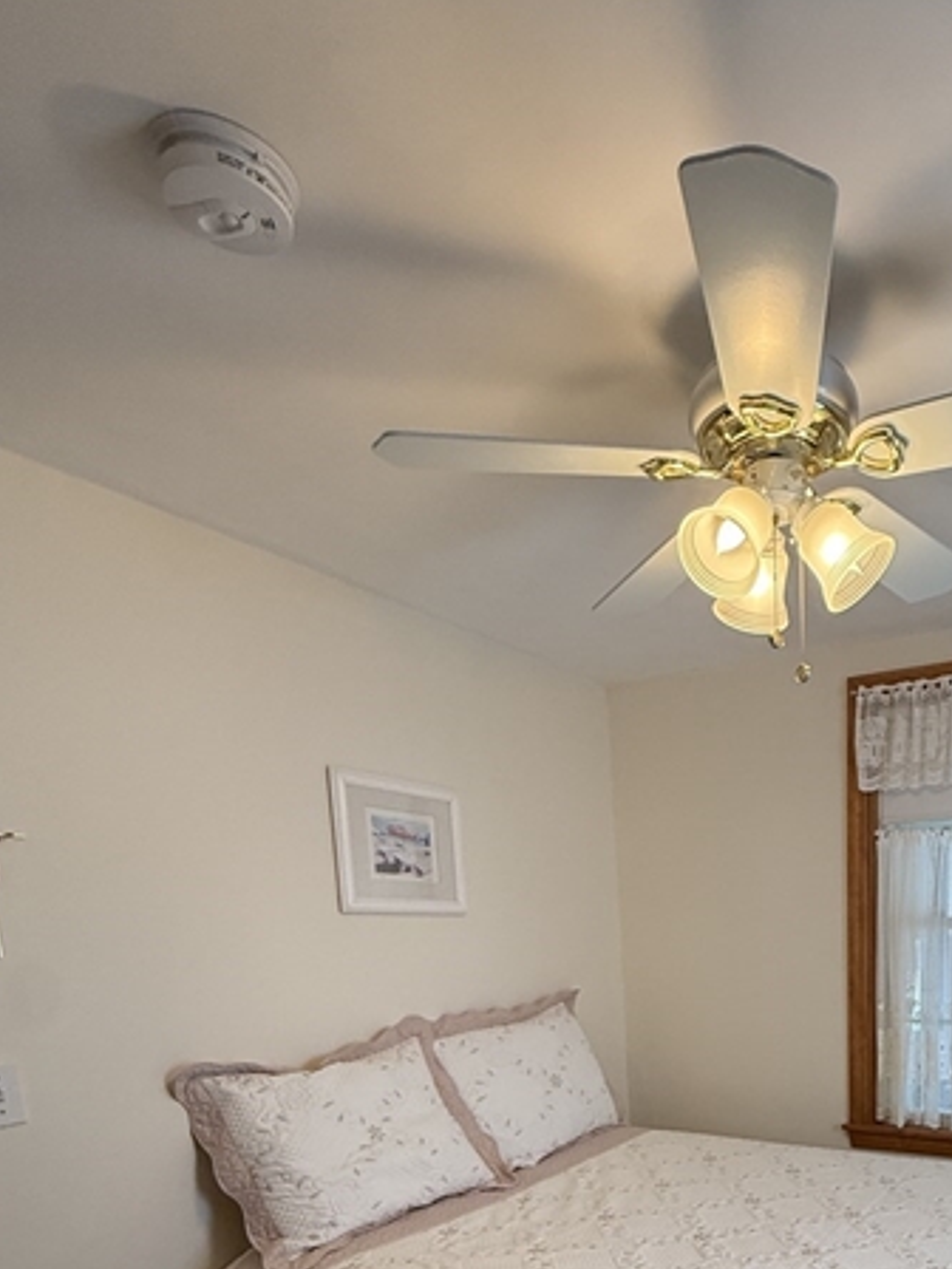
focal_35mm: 24
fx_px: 880
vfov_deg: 63.2
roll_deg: +1.6
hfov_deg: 53.6
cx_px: 740
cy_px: 1074
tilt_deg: -8.6
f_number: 2.2
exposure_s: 1/120
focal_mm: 2.22
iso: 200
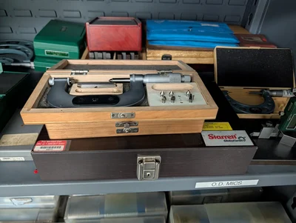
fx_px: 205
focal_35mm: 24
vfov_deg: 56.9
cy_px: 112
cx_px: 148
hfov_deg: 71.5
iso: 1403
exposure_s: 1/120
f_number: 1.68
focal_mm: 6.9
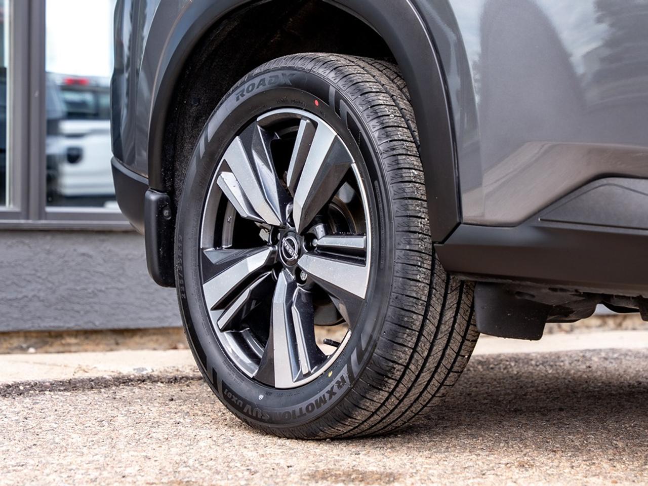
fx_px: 1907
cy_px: 253
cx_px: 340
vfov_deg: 14.5
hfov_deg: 19.3
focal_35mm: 102
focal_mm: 70
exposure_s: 1/250
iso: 200
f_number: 4
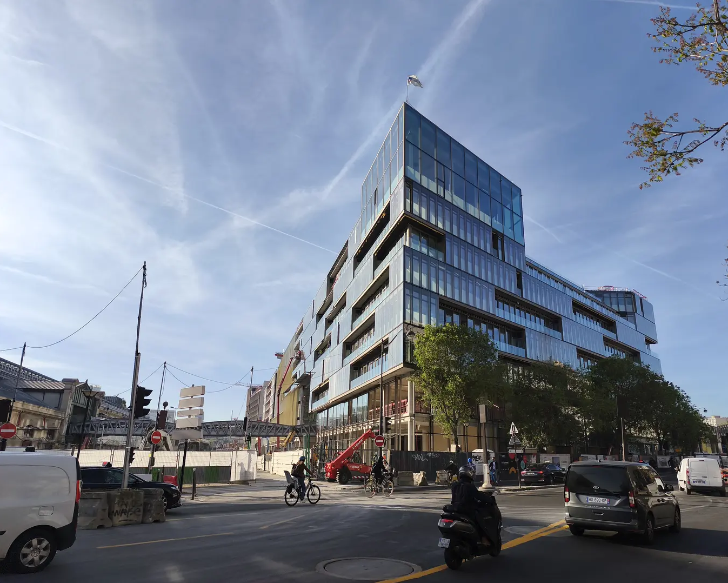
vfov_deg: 58.8
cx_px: 388
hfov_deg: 70.2
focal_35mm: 24
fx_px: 517
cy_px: 292
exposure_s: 1/904
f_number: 1.65
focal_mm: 6.14
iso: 50
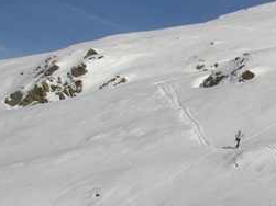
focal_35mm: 121
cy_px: 184
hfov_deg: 15.3
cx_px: 393
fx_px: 964
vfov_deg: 12.2
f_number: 6.6
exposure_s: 1/640
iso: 64
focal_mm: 6.3
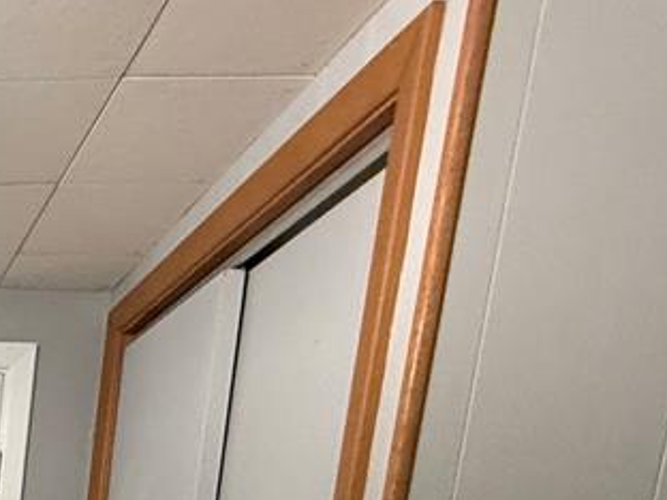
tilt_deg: -8.8
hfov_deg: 28.8
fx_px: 886
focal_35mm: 46
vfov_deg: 24.5
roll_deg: -2.5
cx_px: -301
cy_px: 750
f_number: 2.2
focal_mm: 2.22
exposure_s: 1/60
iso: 320
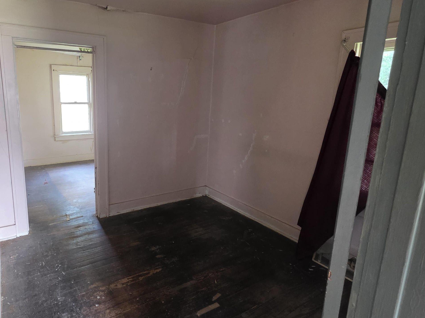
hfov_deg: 77.3
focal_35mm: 21
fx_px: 258
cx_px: 155
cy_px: 144
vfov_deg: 63.3
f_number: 1.9
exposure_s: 1/60
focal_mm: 2.2
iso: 640
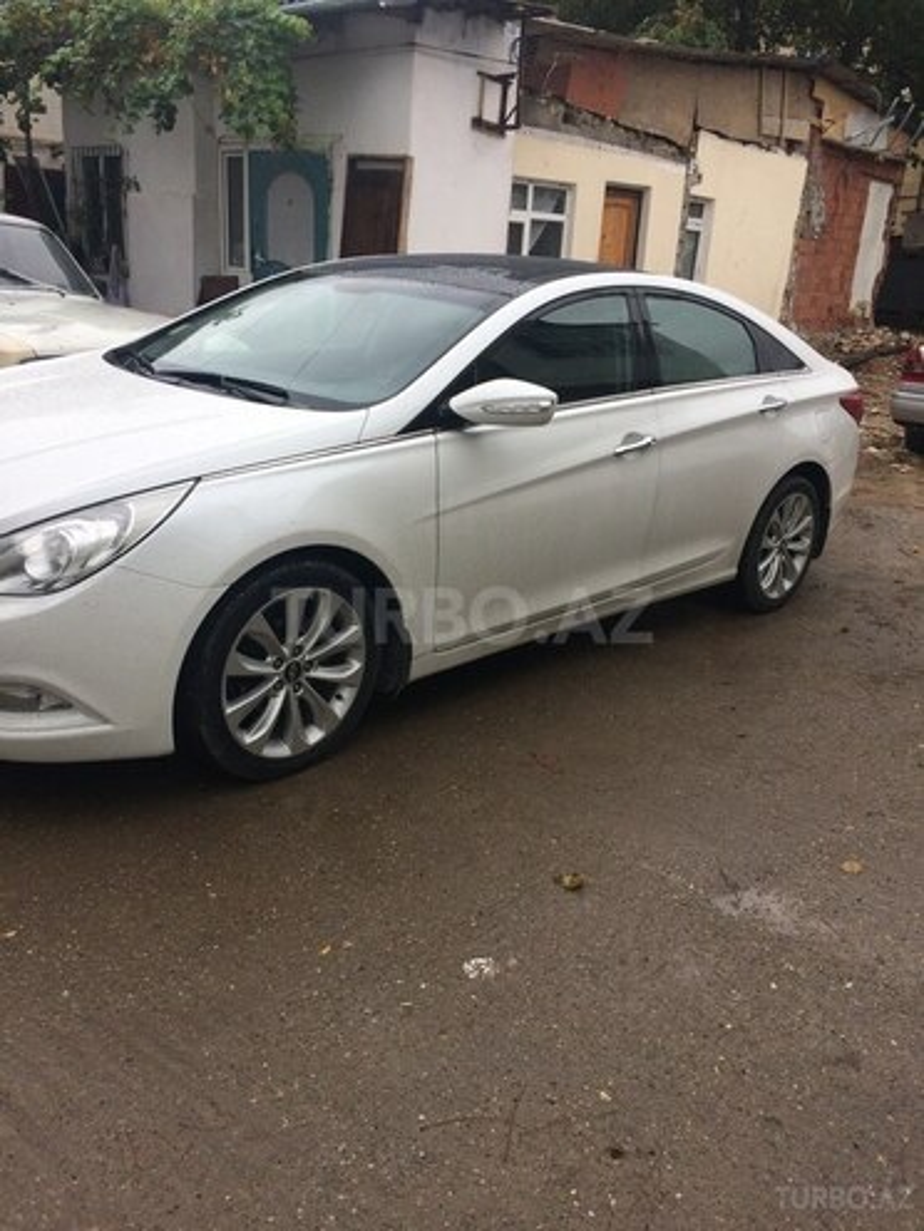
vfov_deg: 61.7
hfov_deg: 48.2
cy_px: 616
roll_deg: -3.6
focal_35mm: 29
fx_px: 1032
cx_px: 462
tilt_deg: -18.0
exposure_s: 1/336
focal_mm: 4.15
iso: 32
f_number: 2.2
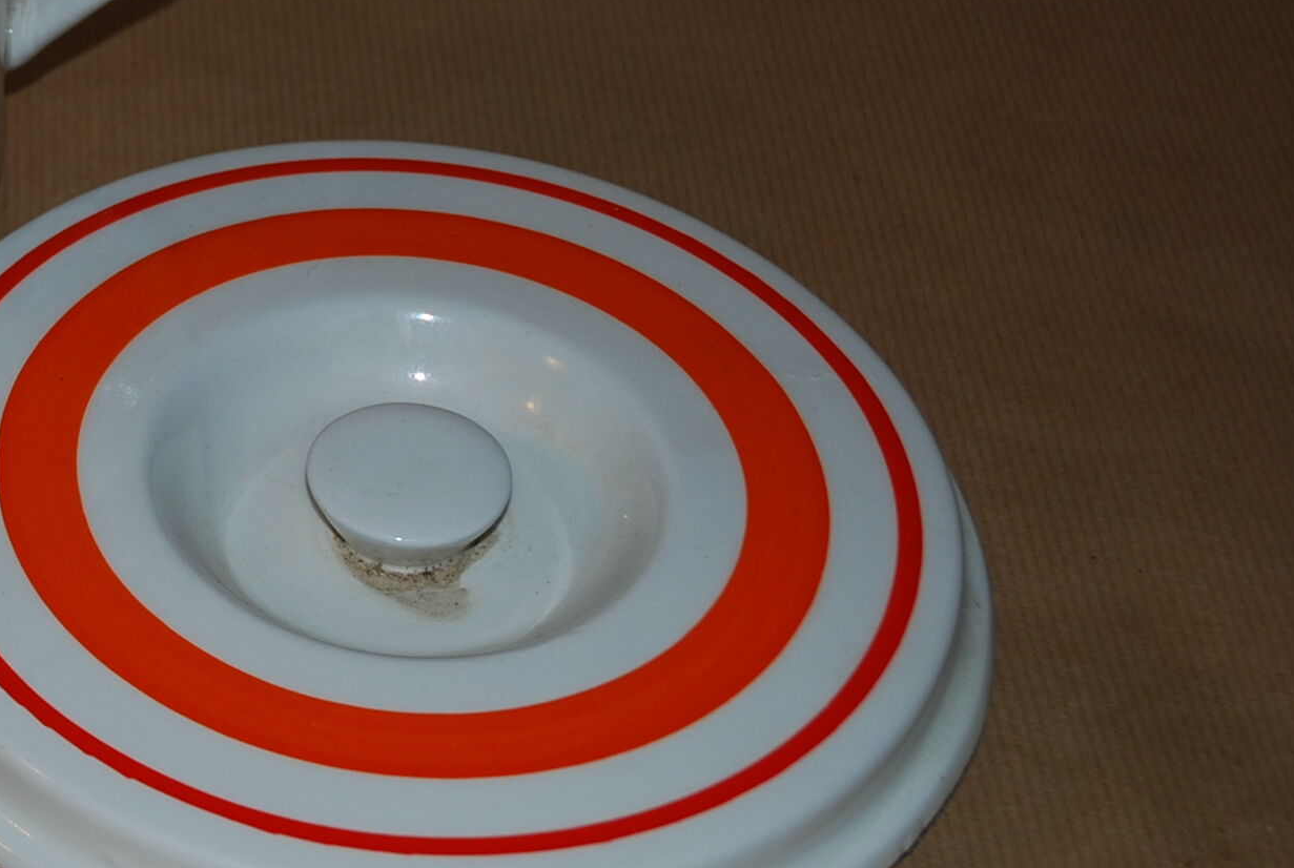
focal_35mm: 120
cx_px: -214
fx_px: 4322
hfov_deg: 16.4
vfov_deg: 11.4
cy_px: 192
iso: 100
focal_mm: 34
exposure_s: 1/125
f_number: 4.2
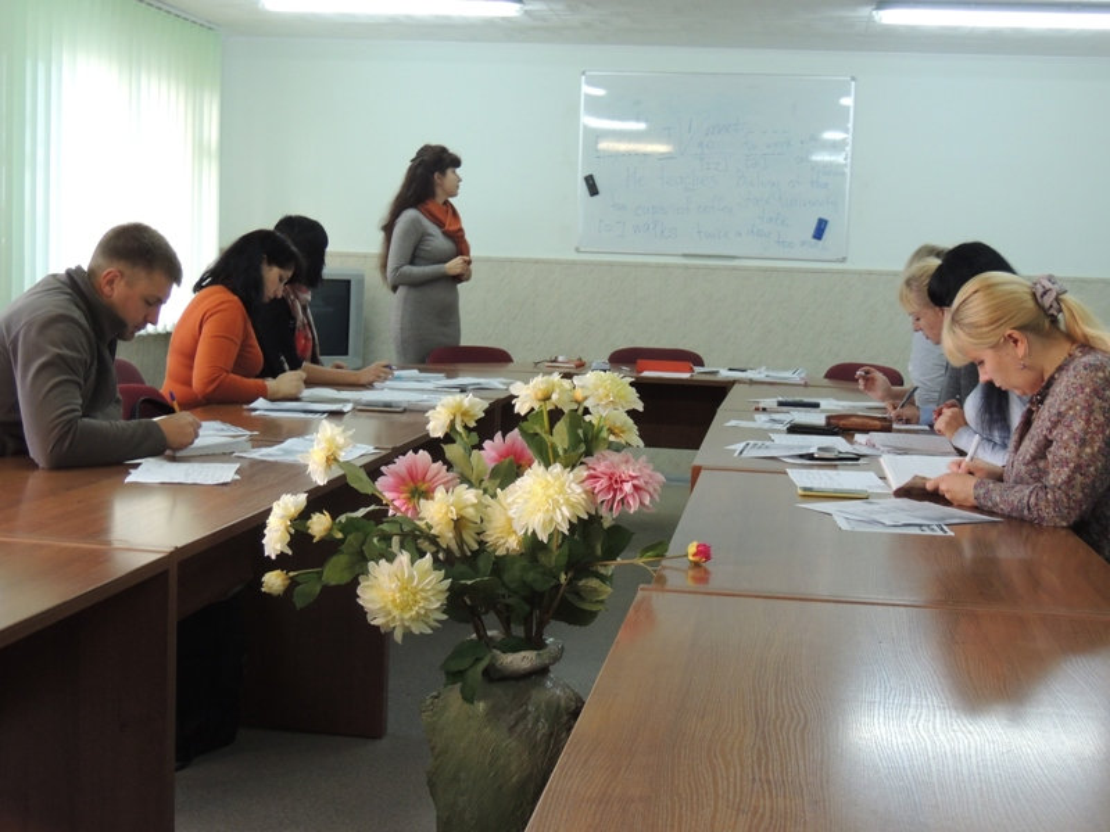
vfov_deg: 30.9
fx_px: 1507
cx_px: 555
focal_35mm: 47
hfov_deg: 40.4
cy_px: 416
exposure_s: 1/20
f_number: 3.5
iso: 400
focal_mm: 8.3
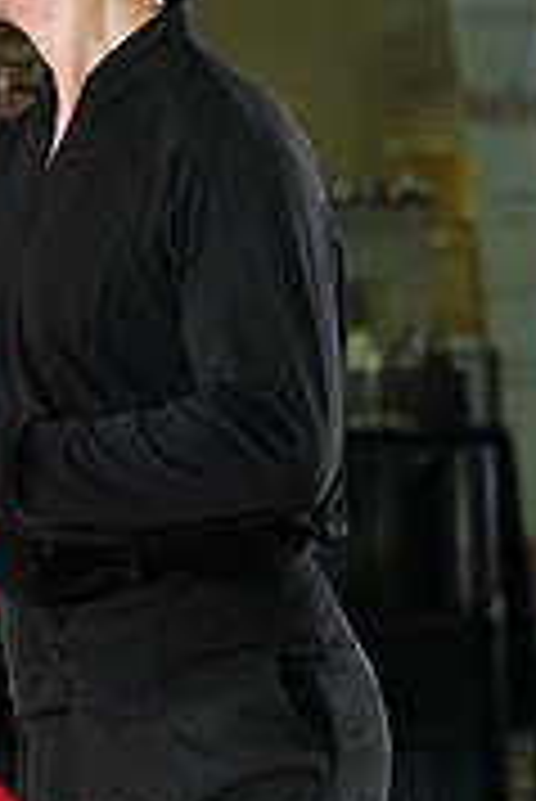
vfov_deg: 3.8
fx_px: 12058
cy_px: 904
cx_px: -187
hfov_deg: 2.5
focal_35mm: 541
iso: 8000
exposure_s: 1/400
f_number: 5.6
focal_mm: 166
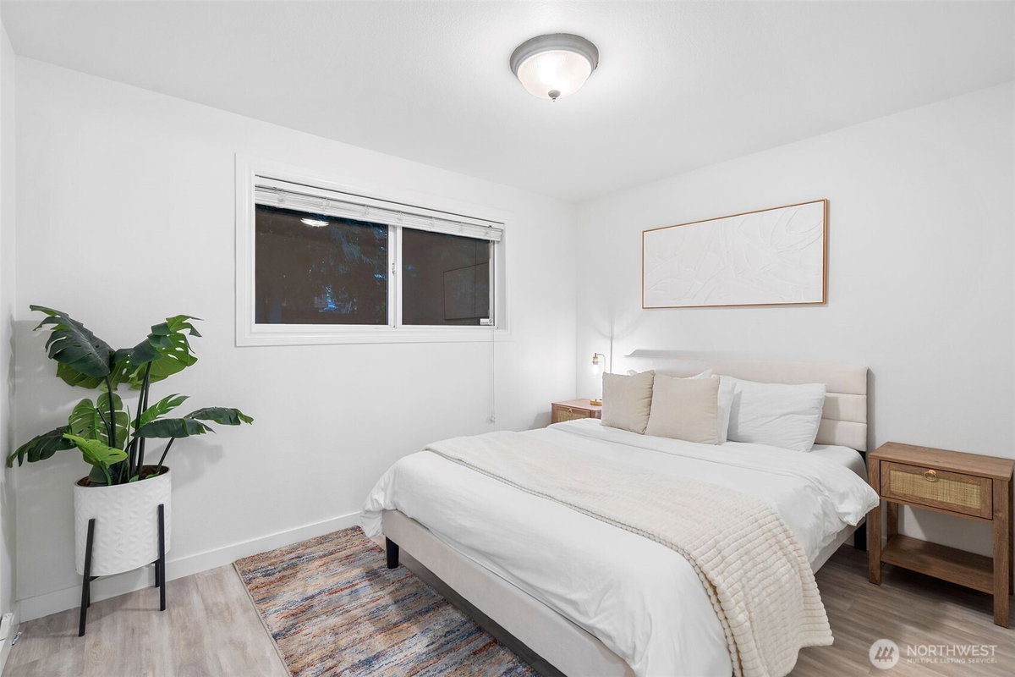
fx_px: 451
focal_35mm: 16
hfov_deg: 96.7
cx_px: 508
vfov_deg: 73.7
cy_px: 338
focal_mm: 16
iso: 320
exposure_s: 1/2.5
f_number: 7.1
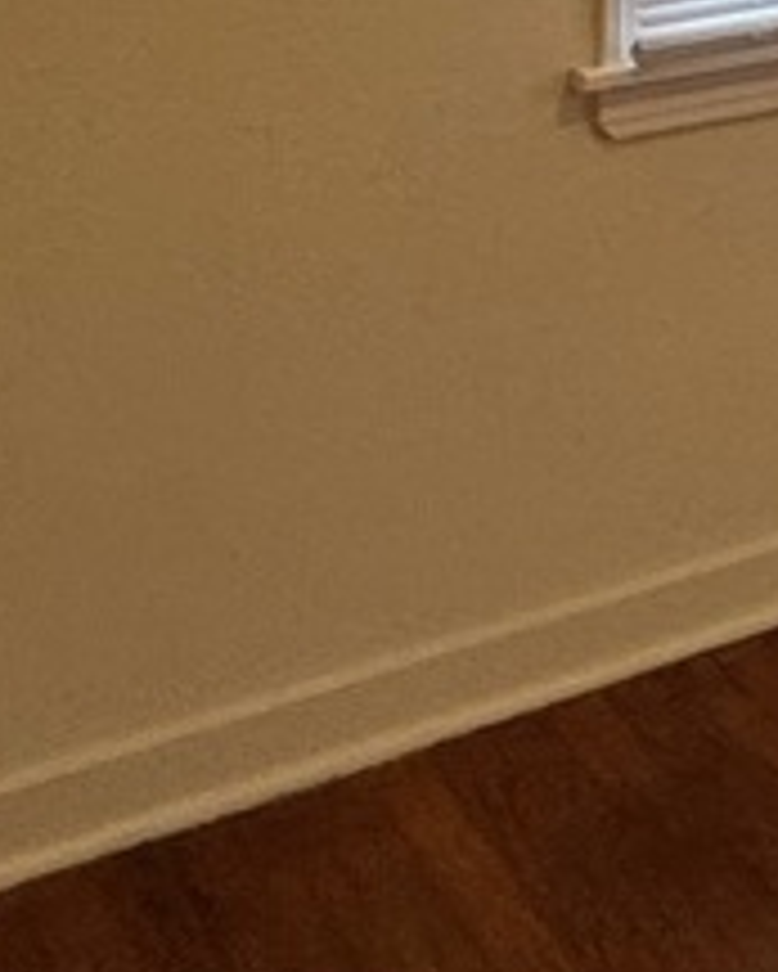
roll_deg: -1.8
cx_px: 1952
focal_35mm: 91
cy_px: -562
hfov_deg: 12.6
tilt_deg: -3.6
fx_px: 2617
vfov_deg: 18.2
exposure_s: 1/60
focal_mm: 2.22
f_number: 2.2
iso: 200
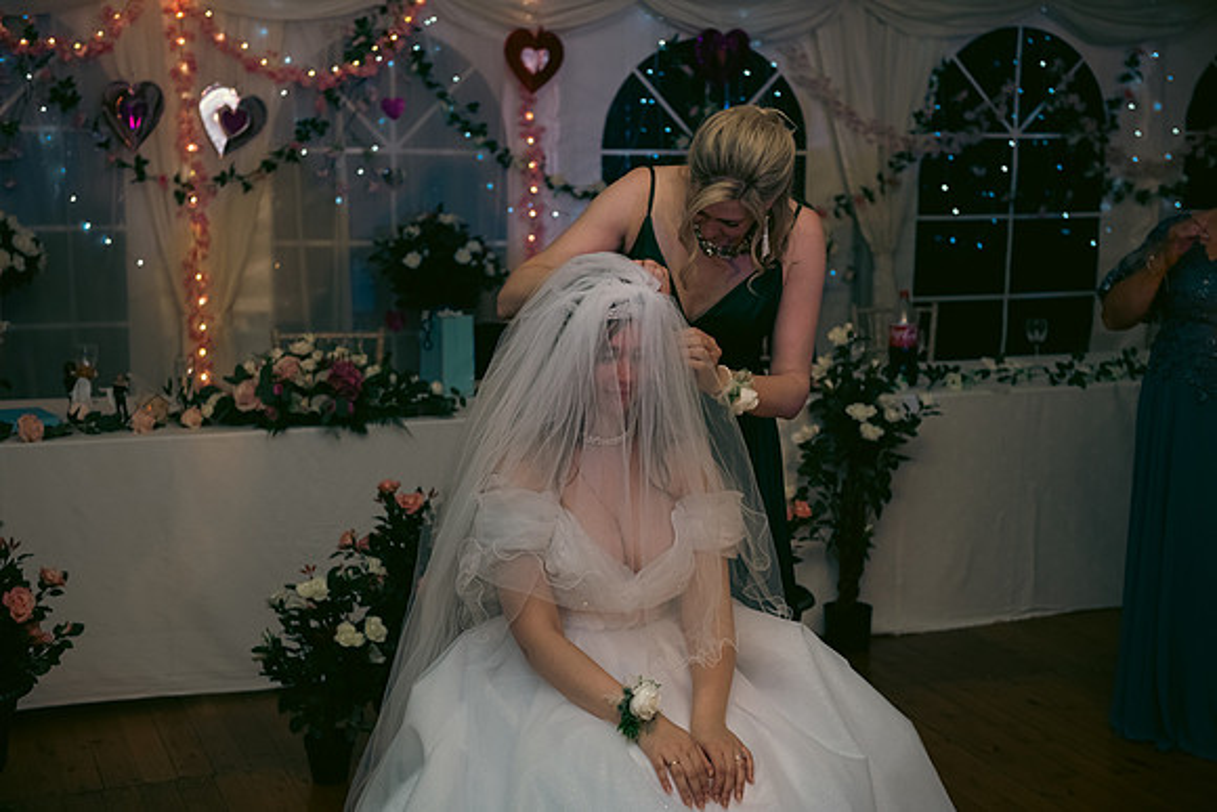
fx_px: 1860
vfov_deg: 24.6
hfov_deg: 36.2
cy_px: 406
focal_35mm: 55
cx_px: 608
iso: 800
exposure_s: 1/160
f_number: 3.5
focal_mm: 55
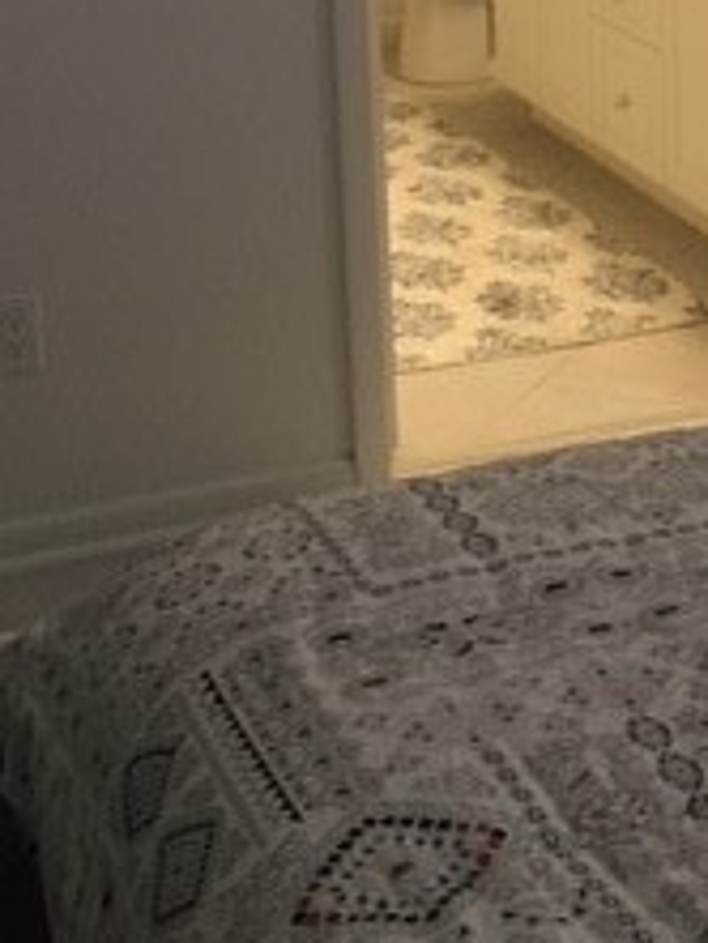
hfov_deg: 17.3
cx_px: 648
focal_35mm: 84
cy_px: -55
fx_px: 2289
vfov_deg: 22.2
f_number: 2.2
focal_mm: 4.15
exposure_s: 1/30
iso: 100
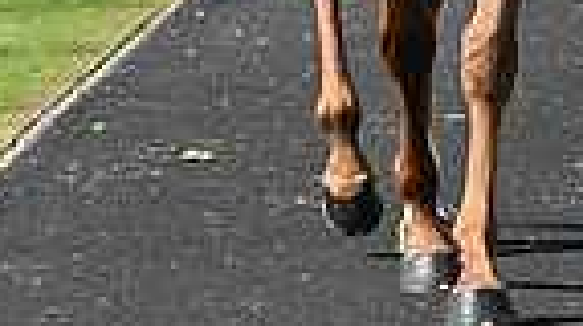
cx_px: 636
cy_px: -377
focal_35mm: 574
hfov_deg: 3.8
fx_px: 8862
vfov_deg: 2.1
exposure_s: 1/1600
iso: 400
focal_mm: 135
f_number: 5.6
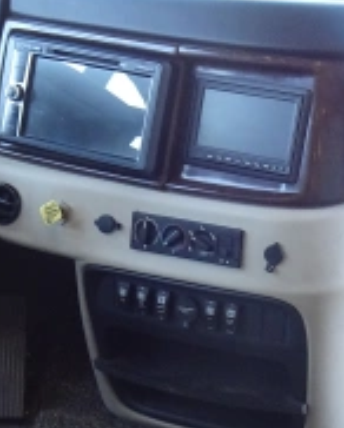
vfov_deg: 18.4
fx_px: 1309
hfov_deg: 15.0
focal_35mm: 103
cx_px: 226
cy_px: 343
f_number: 3.5
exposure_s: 1/30
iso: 160
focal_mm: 4.1
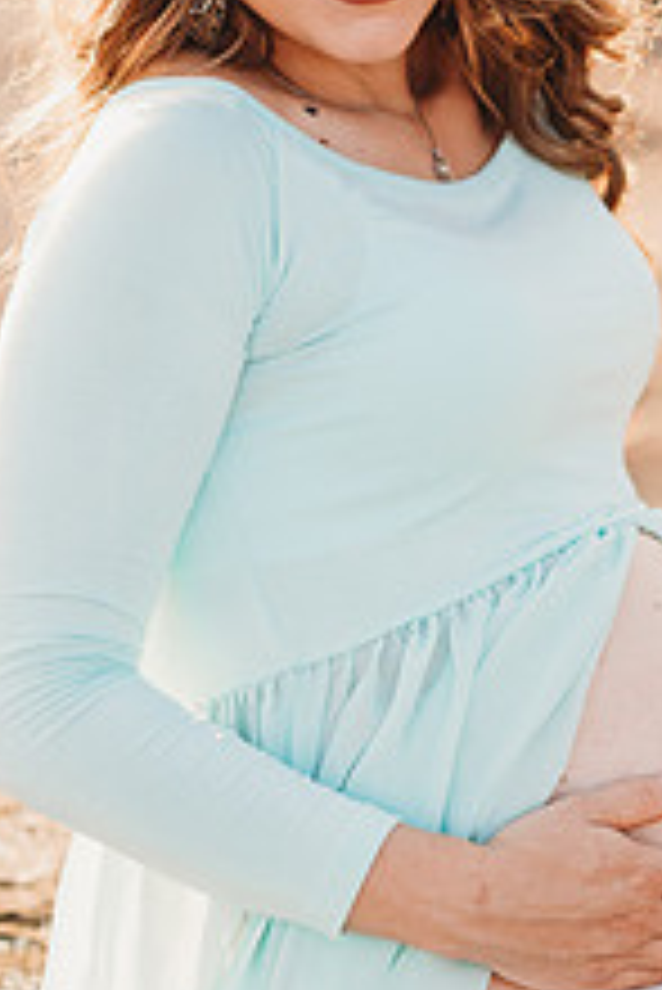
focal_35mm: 174
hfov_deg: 7.9
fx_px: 4792
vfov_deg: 11.8
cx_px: 315
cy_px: 225
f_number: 2.5
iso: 160
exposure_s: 1/500
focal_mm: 85
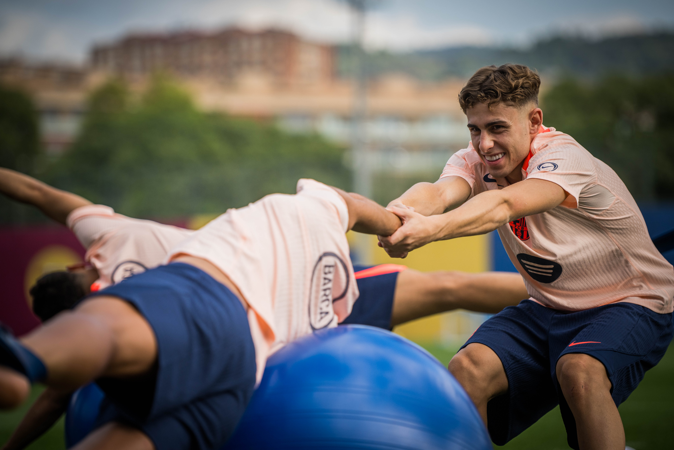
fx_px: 3152
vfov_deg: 8.2
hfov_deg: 12.2
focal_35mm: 168
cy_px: 225
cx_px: 337
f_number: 3.2
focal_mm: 165
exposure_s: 1/3200
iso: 320
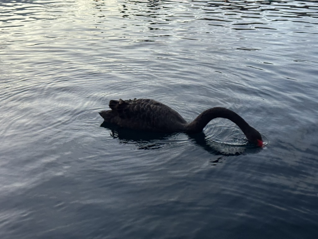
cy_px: 120
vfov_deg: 30.3
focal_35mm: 48
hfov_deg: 39.7
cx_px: 159
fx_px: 441
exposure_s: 1/40
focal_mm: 6.76
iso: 250
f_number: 1.78
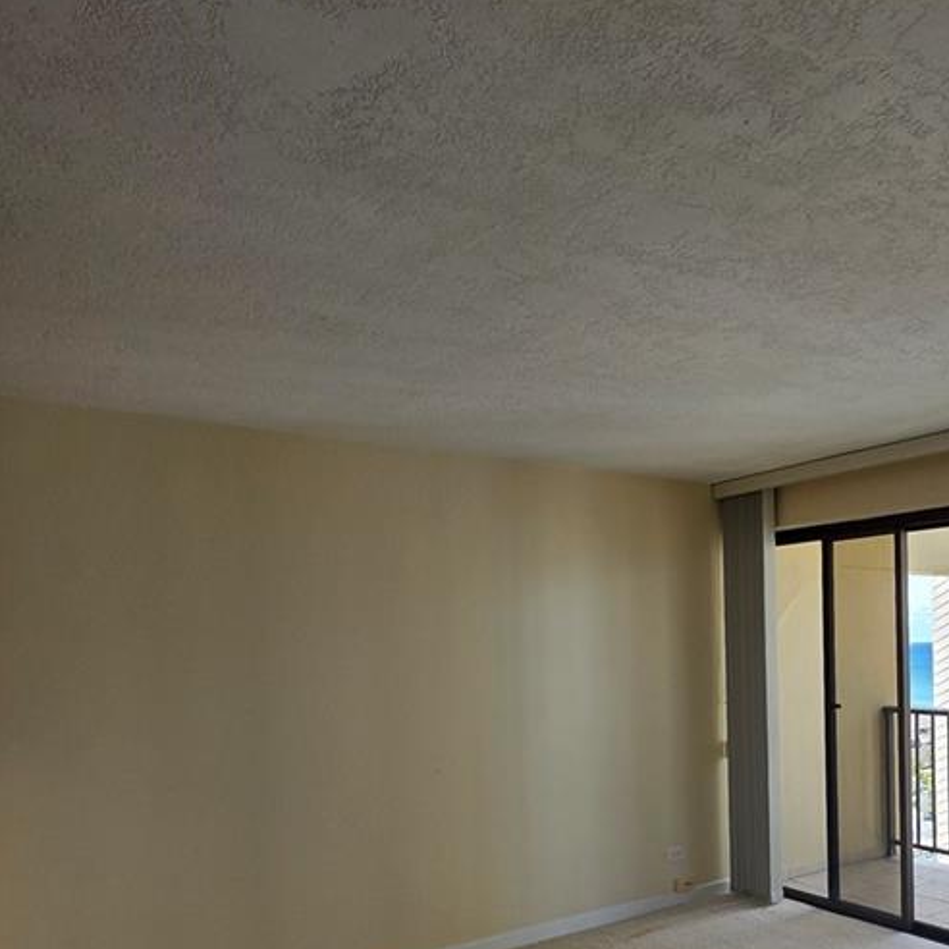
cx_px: 835
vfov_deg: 55.9
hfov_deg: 51.3
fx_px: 868
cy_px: 642
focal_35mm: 28
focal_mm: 2.2
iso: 40
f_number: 1.9
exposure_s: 1/273
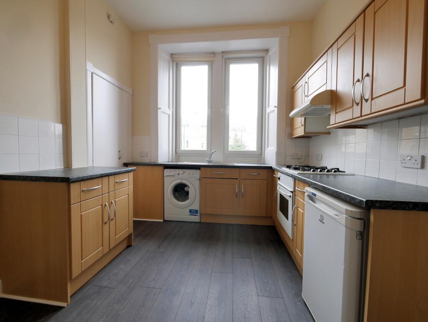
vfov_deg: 85.7
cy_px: 161
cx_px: 214
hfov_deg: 102.0
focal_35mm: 14
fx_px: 173
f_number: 4
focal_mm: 7
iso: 250
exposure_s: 1/60
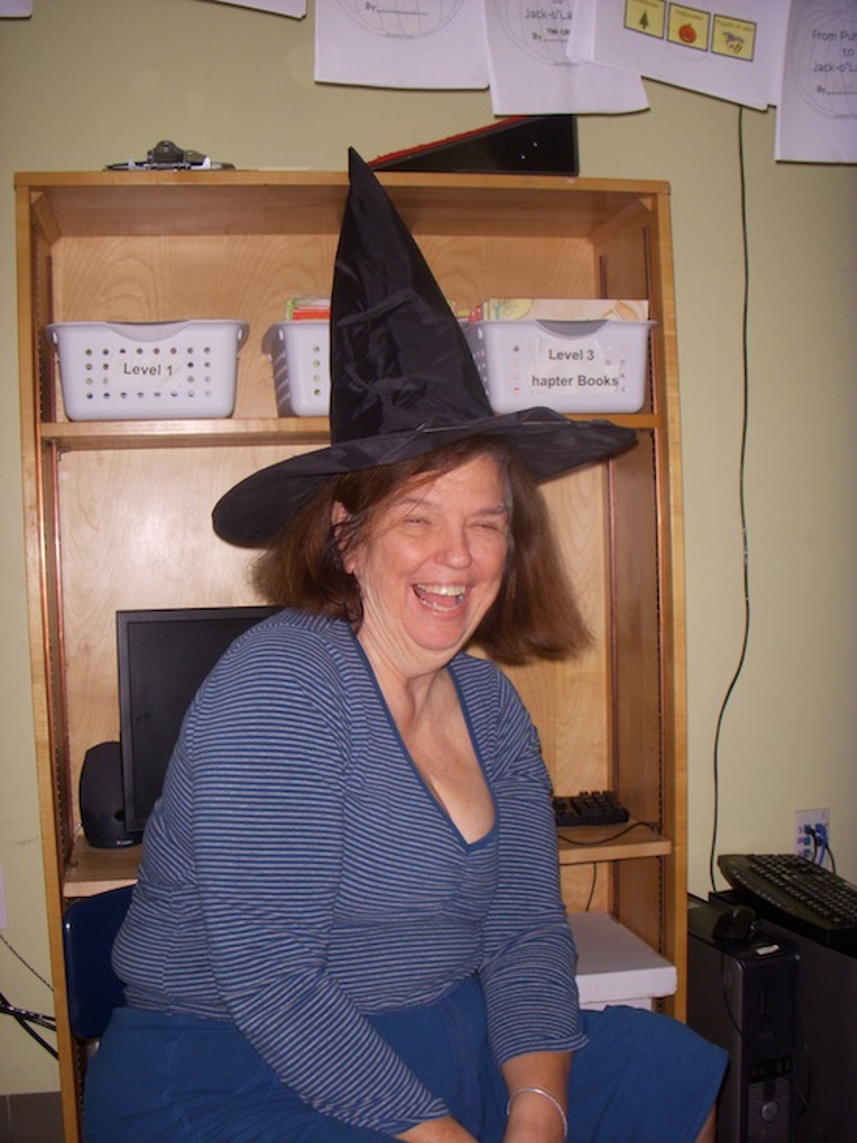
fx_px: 1254
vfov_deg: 49.0
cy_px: 572
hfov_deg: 37.7
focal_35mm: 38
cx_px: 428
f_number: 3.3
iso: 100
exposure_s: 1/30
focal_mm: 6.3
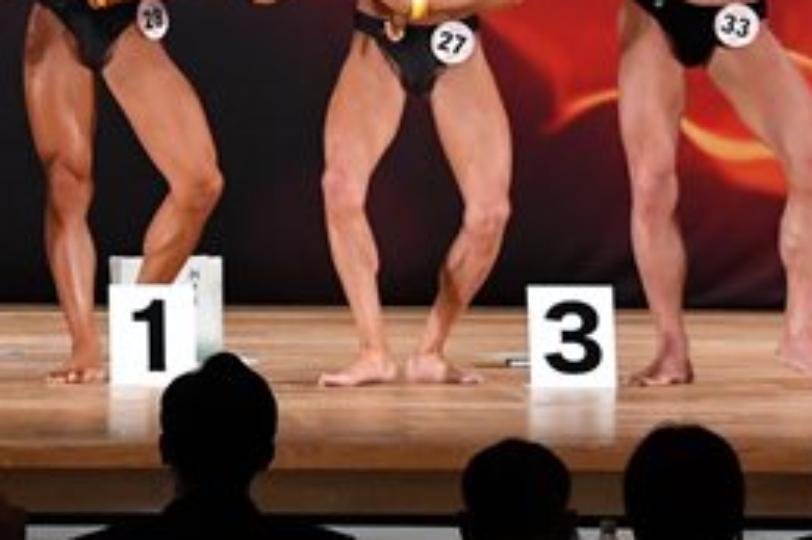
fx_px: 8543
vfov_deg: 3.6
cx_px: 86
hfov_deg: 5.4
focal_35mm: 379
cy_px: -34
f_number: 5.6
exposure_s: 1/400
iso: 3200
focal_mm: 85
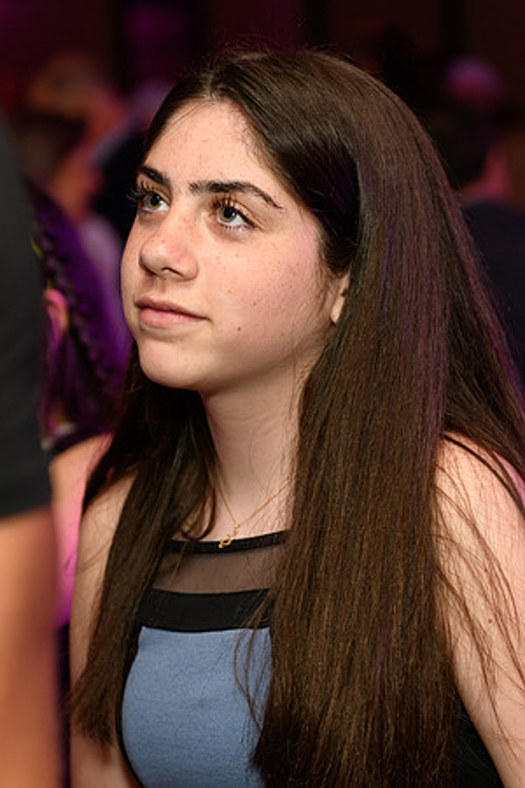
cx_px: 338
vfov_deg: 19.4
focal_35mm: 105
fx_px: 2299
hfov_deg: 13.0
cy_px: 394
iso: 800
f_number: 3.5
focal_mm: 70
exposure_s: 1/125
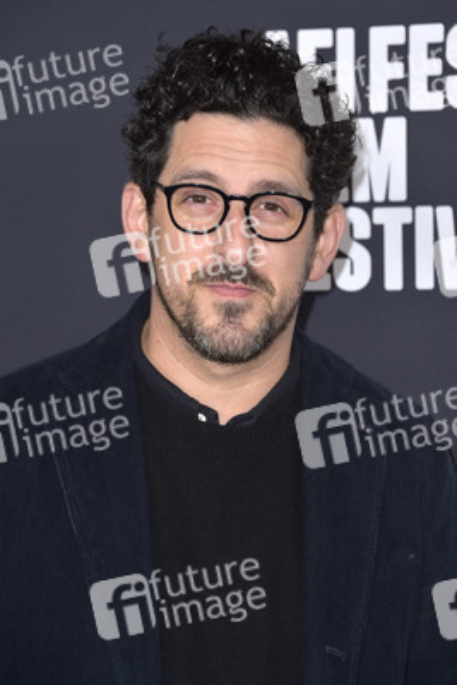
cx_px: 228
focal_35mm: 145
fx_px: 2758
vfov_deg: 14.1
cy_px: 342
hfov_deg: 9.5
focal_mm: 145
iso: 500
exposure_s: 1/200
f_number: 6.3
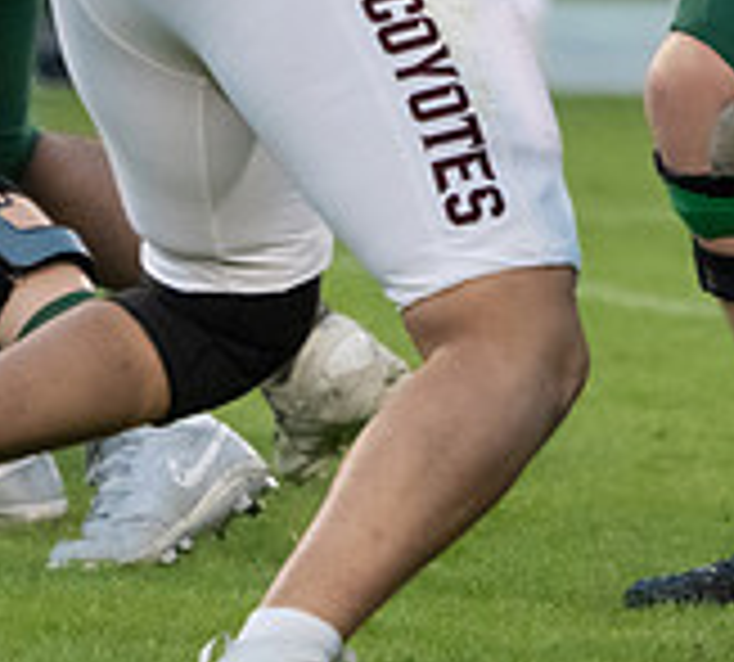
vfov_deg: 1.4
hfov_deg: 1.6
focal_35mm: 1186
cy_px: -349
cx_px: 1139
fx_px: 27091
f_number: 5.6
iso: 6400
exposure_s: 1/1250
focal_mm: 297
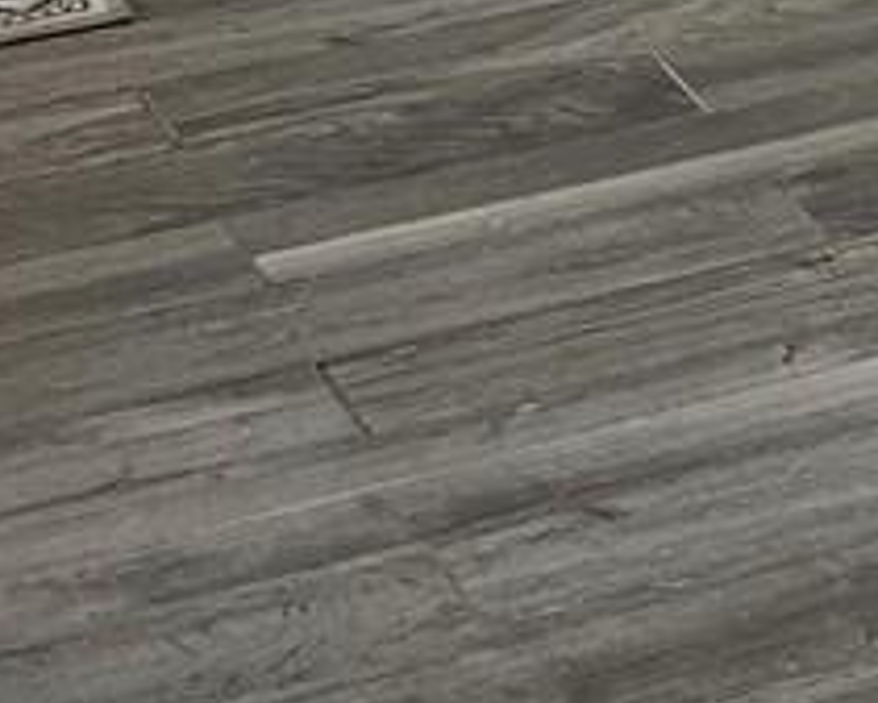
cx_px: 2880
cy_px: -953
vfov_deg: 8.4
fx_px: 4420
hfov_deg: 8.7
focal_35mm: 170
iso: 160
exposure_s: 1/180
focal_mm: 6.3
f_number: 1.7
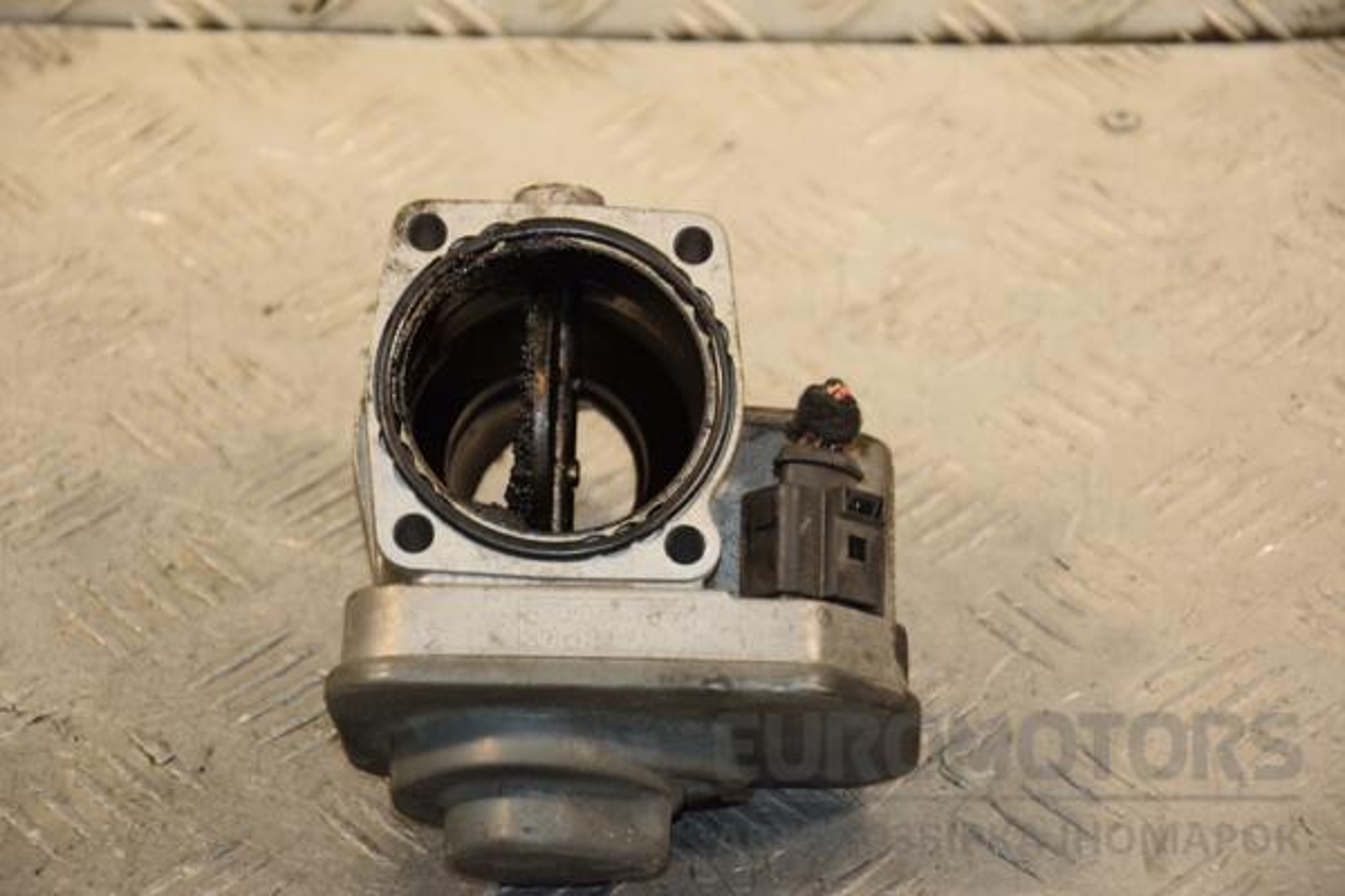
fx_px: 5155
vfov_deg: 9.9
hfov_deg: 14.9
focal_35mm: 138
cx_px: 672
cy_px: 448
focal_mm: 92
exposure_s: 1/160
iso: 800
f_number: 5.6
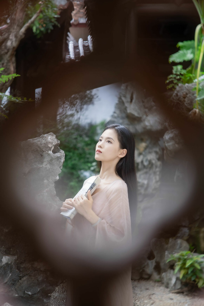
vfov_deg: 28.8
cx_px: 102
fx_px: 595
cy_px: 153
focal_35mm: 70
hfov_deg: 19.5
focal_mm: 70
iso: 200
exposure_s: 1/160
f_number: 2.8
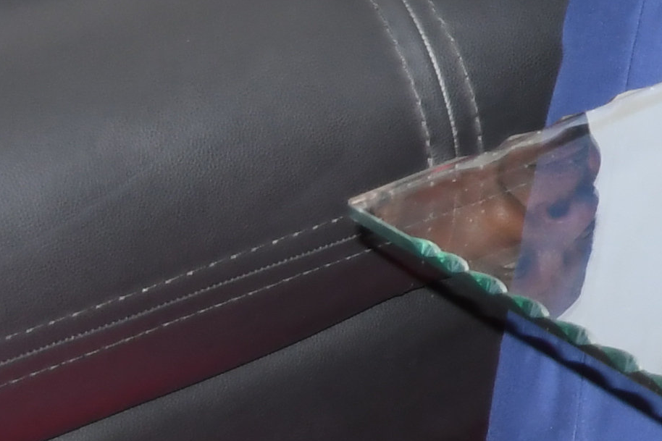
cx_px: 1952
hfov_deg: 8.6
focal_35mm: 201
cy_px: -744
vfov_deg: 6.4
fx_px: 3695
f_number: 4.5
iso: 640
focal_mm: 22
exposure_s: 1/125
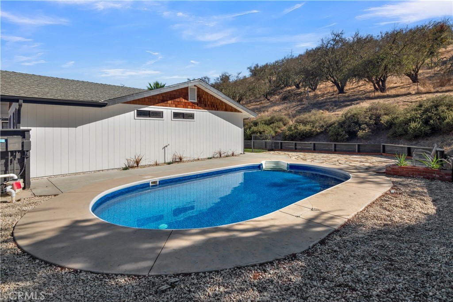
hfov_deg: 93.3
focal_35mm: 17
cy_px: 151
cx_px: 226
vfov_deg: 70.5
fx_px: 214
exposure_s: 1/200
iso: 200
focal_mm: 17
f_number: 8
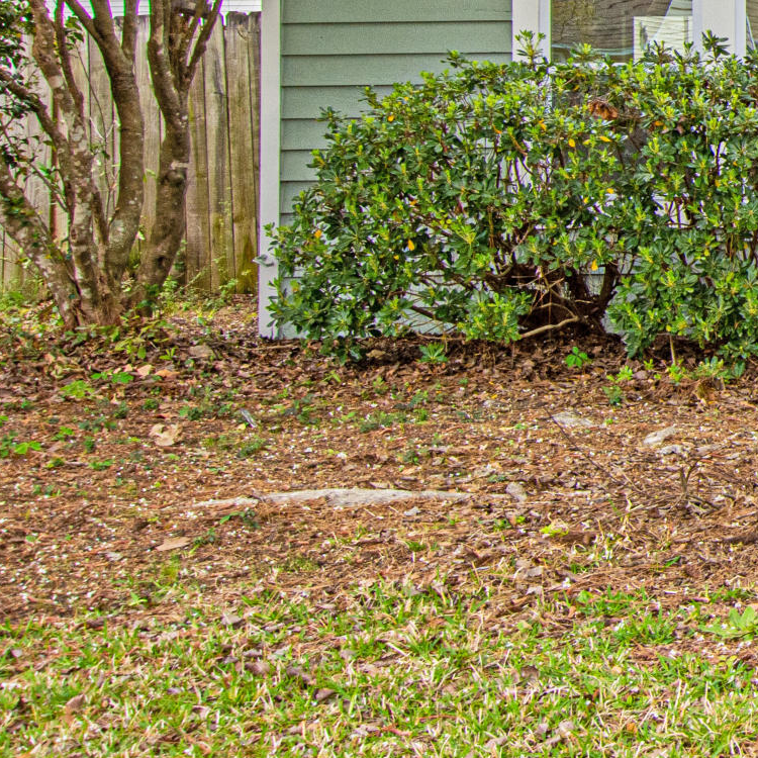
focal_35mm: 87
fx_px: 2148
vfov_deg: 19.4
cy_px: -8
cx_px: 1445
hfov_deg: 16.2
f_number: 10
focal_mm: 17
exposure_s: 1/80
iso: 320
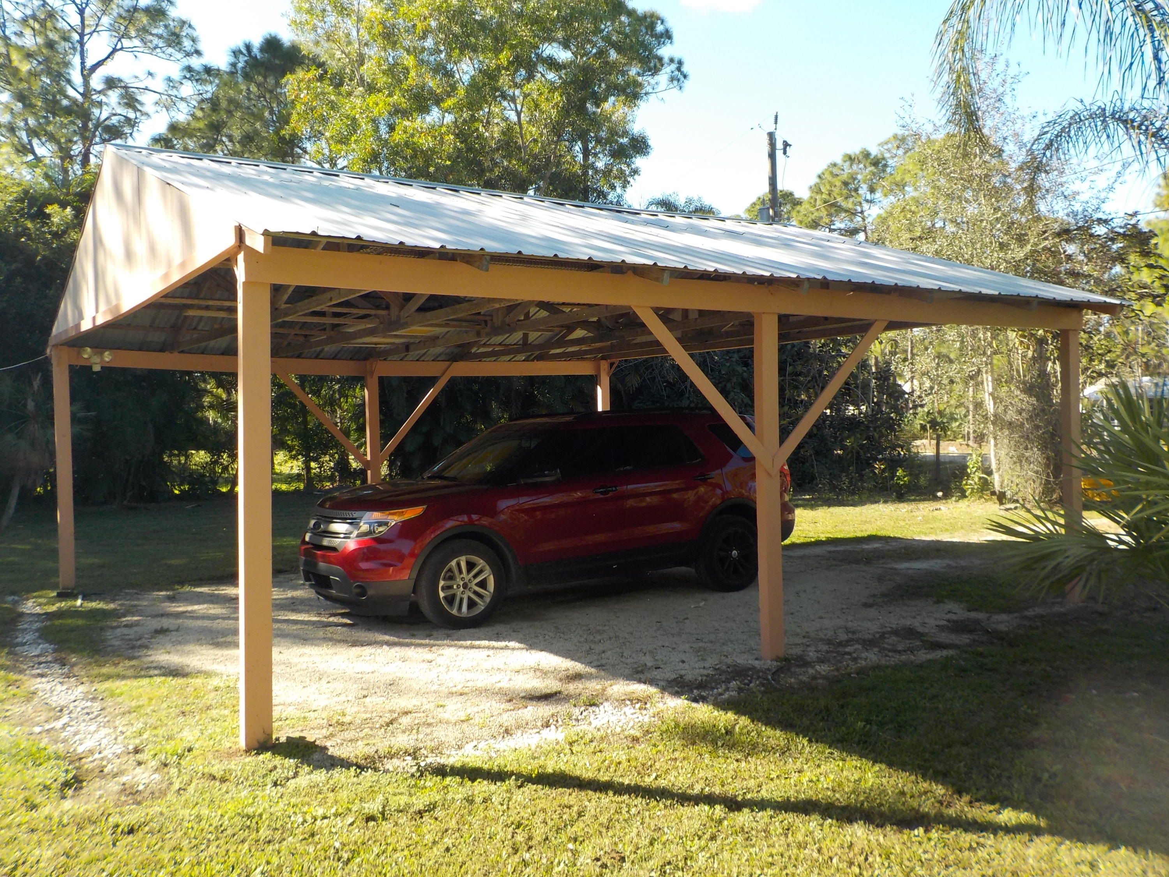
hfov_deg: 60.0
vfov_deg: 46.8
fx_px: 1013
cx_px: 584
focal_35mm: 30
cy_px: 438
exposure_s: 1/320
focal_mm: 4.1
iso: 125
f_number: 3.3
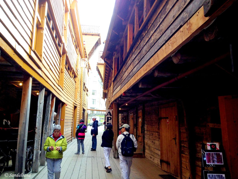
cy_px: 90
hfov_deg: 52.6
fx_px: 241
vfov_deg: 40.7
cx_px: 119
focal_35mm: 35
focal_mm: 4.28
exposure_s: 1/120
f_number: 2.4
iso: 100
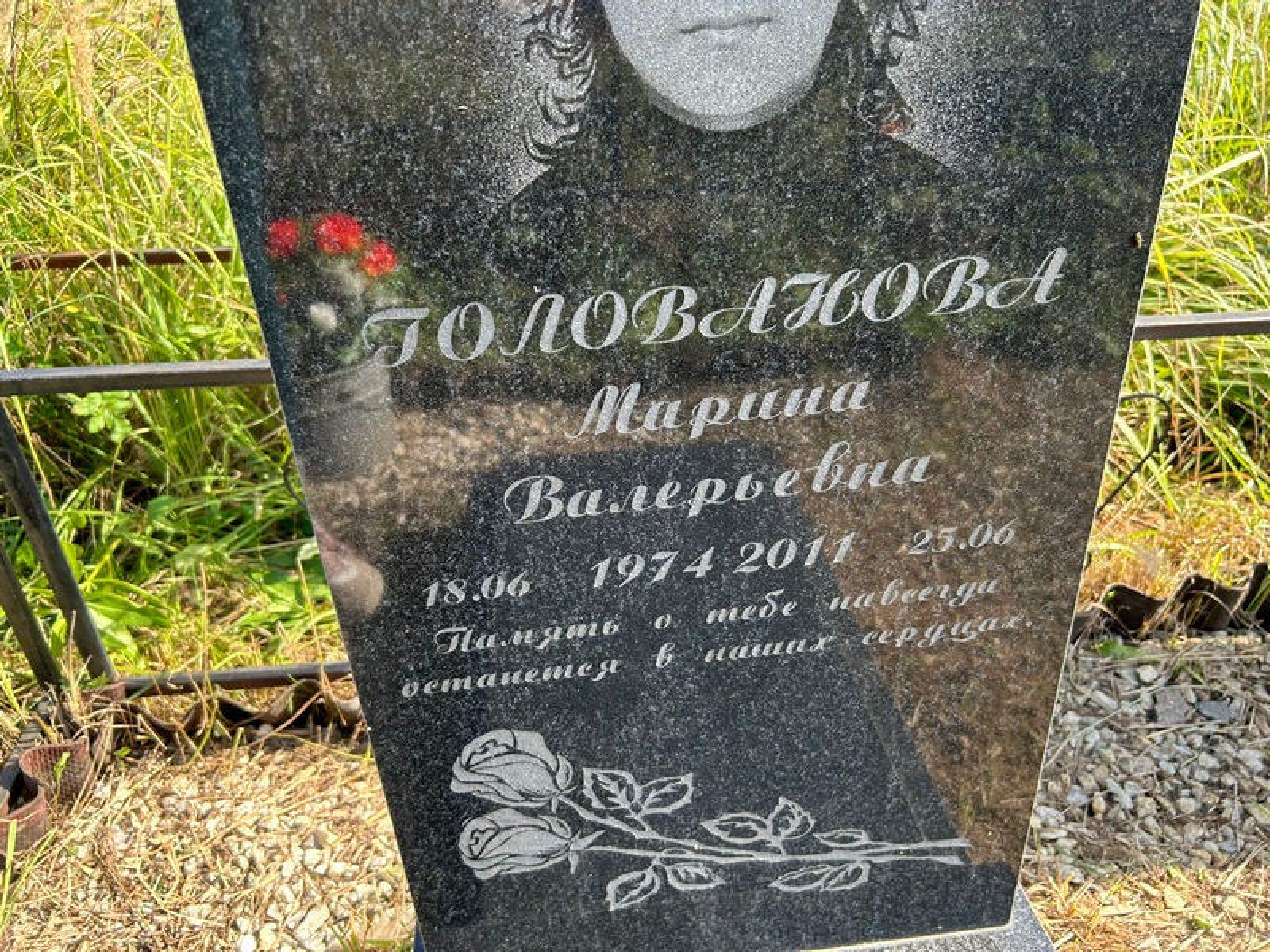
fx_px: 954
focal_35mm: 26
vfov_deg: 53.1
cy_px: 476
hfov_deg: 67.3
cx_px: 635
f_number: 1.5
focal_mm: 5.7
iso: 50
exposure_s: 1/443
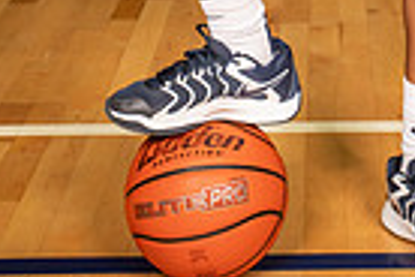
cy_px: -349
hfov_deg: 15.6
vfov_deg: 9.6
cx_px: 355
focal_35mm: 130
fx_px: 1498
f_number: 6.3
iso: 640
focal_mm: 40
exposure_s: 1/320
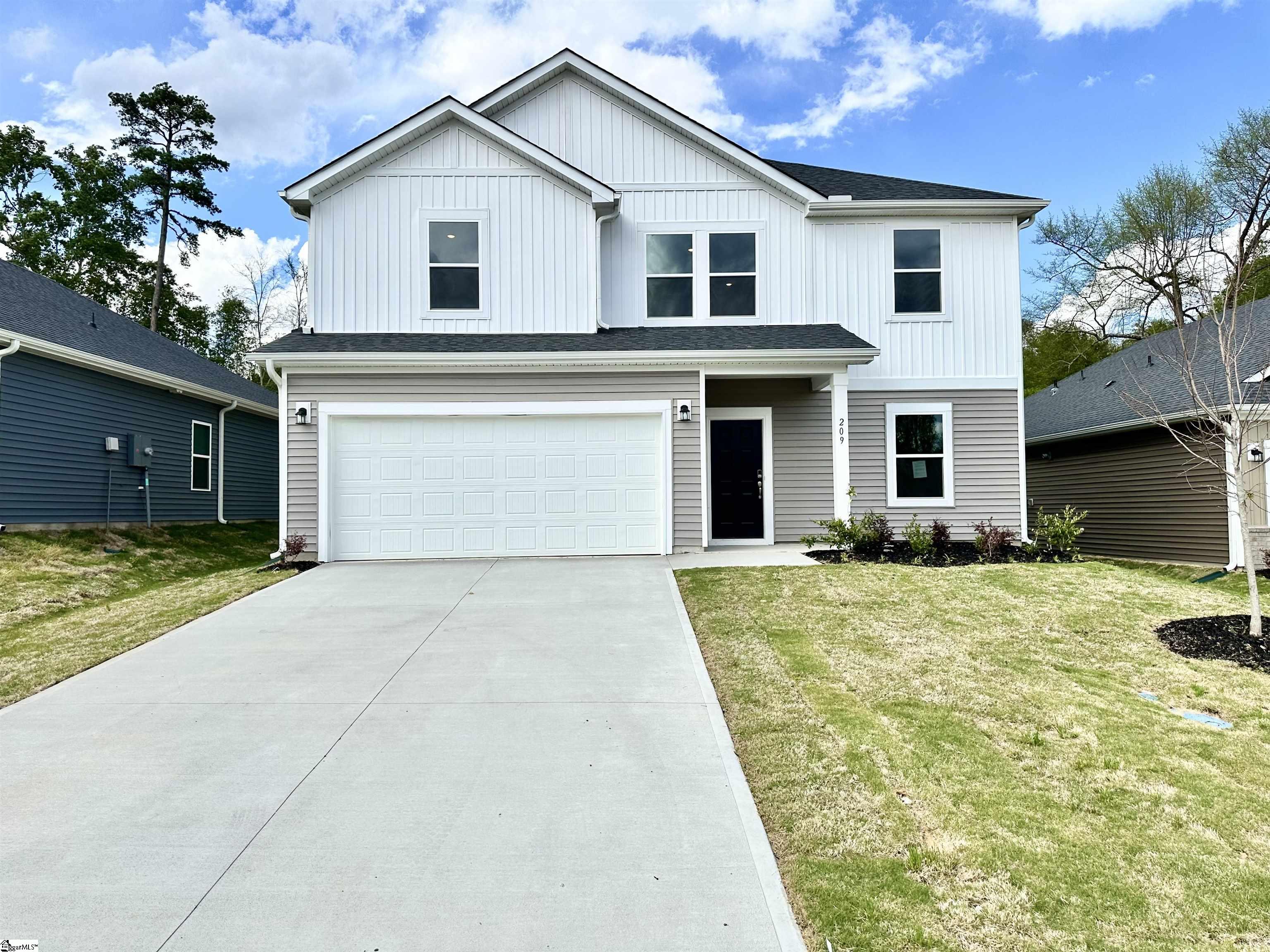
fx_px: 881
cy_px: 476
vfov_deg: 56.8
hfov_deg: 71.6
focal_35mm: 24
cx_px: 635
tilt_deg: +3.4
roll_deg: +1.1
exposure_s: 1/4348
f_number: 1.78
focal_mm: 6.86
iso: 80
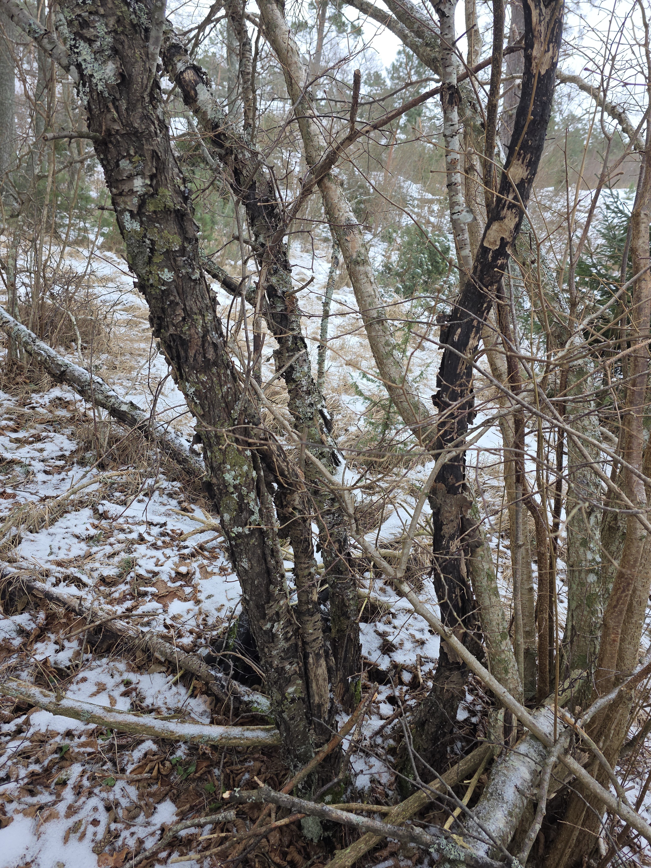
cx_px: 326
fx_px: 577
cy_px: 434
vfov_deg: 73.9
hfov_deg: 58.9
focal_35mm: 23
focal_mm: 6.3
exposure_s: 1/180
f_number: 1.7
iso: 32
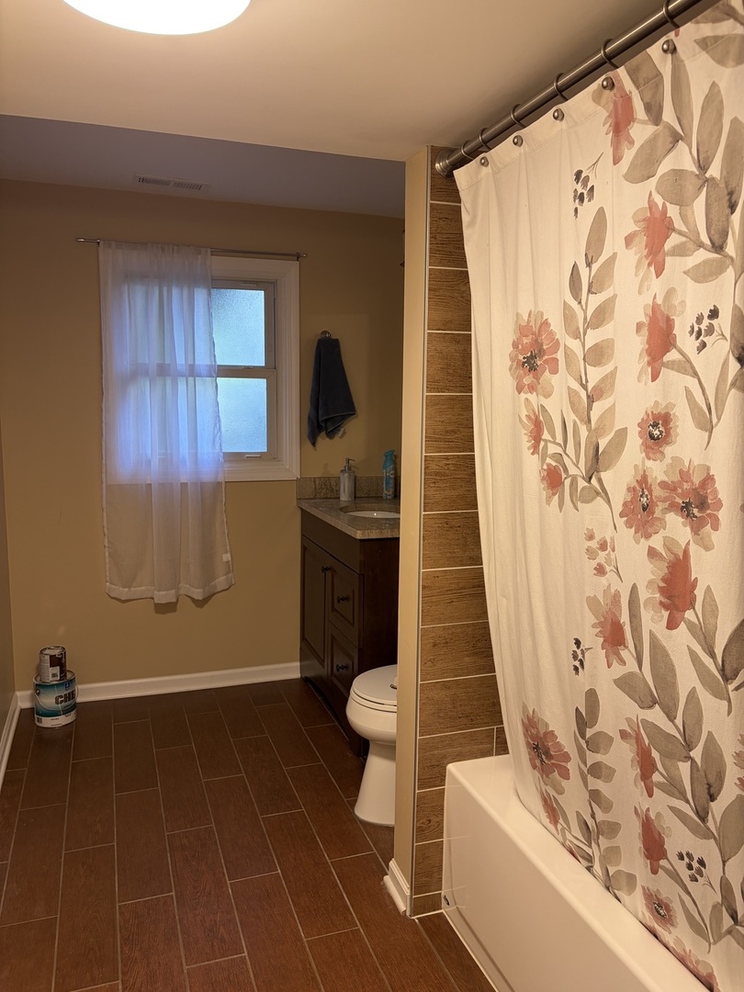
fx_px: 745
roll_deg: -0.2
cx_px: 372
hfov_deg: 53.1
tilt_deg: -6.6
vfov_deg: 67.3
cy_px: 496
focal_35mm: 26
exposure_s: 1/60
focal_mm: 5.96
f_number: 1.6
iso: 100
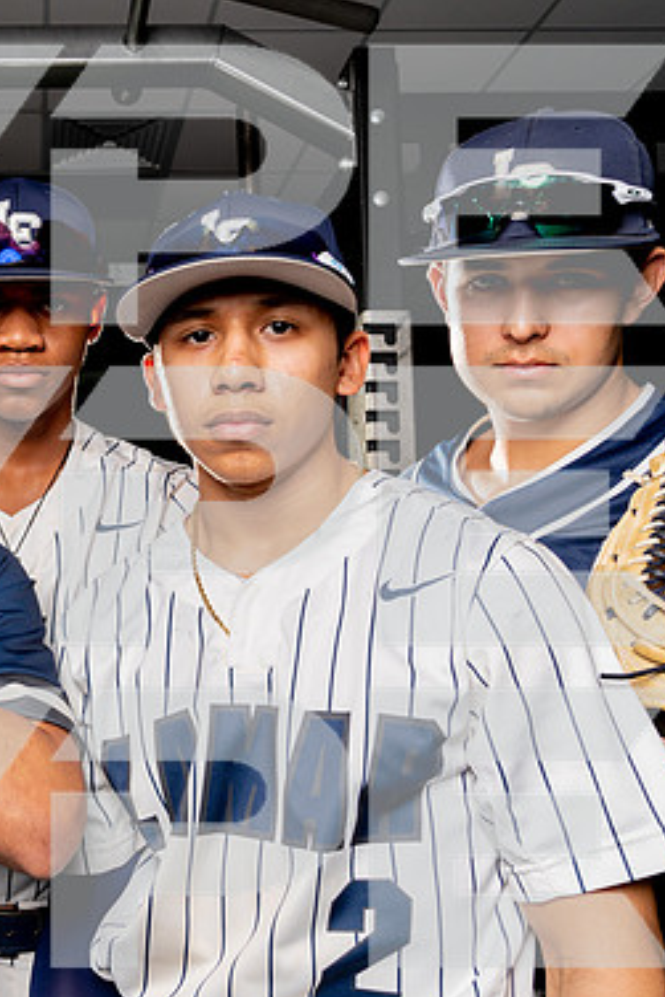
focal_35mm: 37
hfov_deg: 33.1
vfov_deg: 51.9
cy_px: 508
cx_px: 8
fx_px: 1024
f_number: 5.6
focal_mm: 24
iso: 160
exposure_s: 1/200
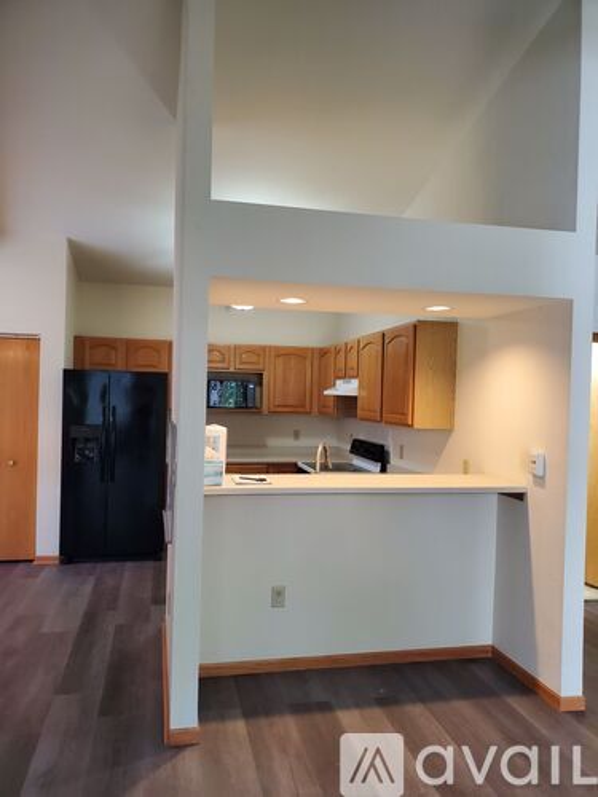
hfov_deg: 53.1
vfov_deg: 67.3
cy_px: 398
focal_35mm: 26
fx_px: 599
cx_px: 299
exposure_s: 1/40
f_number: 2.4
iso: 250
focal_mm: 4.3
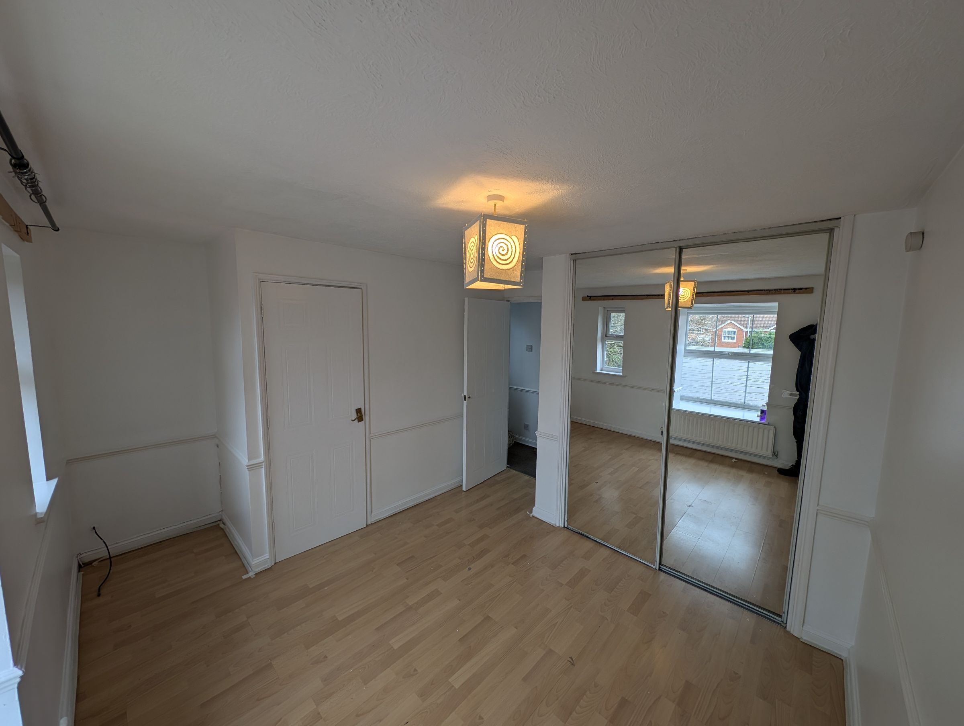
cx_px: 482
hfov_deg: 110.5
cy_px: 363
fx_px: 335
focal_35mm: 12
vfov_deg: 94.6
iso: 40
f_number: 1.95
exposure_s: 1/50
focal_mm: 2.23
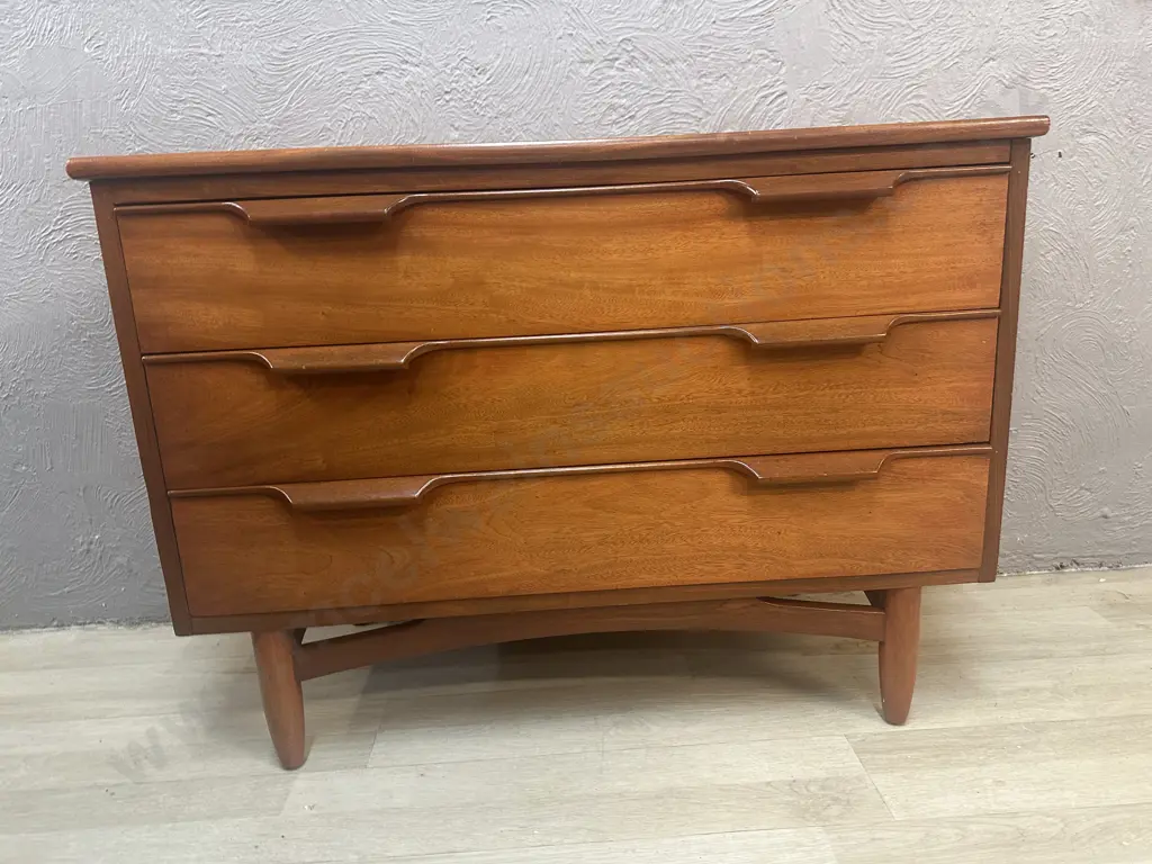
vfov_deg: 56.8
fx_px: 799
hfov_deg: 71.6
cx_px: 576
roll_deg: +2.9
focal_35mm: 24
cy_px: 432
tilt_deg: -14.0
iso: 320
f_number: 1.78
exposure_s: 1/50
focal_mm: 6.86
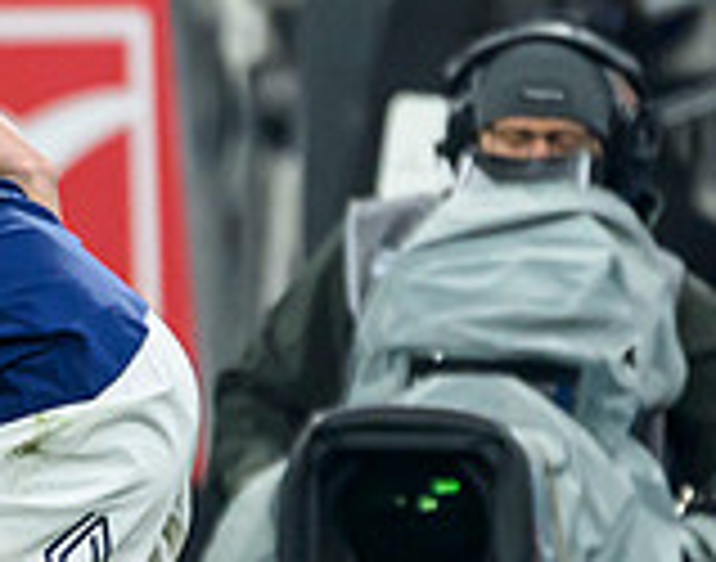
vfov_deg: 0.5
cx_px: -808
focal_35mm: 3258
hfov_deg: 0.6
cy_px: 367
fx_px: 68576
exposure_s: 1/1250
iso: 3200
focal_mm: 560
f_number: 4
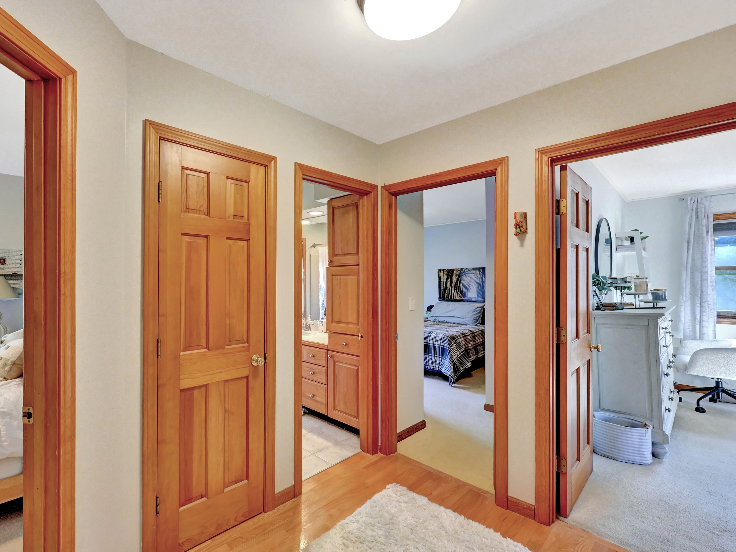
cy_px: 277
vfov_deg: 78.1
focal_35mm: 16
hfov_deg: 93.5
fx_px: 340
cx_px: 300
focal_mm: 14
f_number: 14
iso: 4000
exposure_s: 1/40
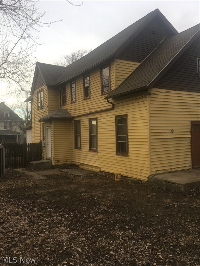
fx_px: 223
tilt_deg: +2.5
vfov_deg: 61.7
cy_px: 133
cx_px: 100
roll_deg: +0.5
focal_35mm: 29
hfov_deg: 48.2
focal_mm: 4.15
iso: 25
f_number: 2.2
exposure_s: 1/120
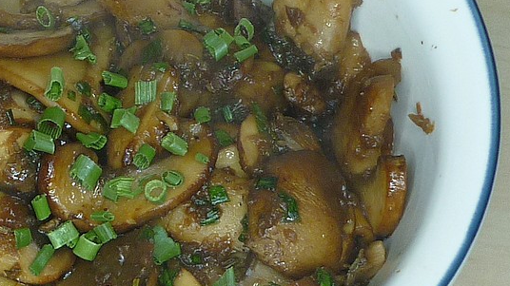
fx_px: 2420
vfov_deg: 6.8
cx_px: 112
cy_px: 117
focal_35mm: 179
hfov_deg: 12.0
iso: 100
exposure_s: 1/40
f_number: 3.2
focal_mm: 8
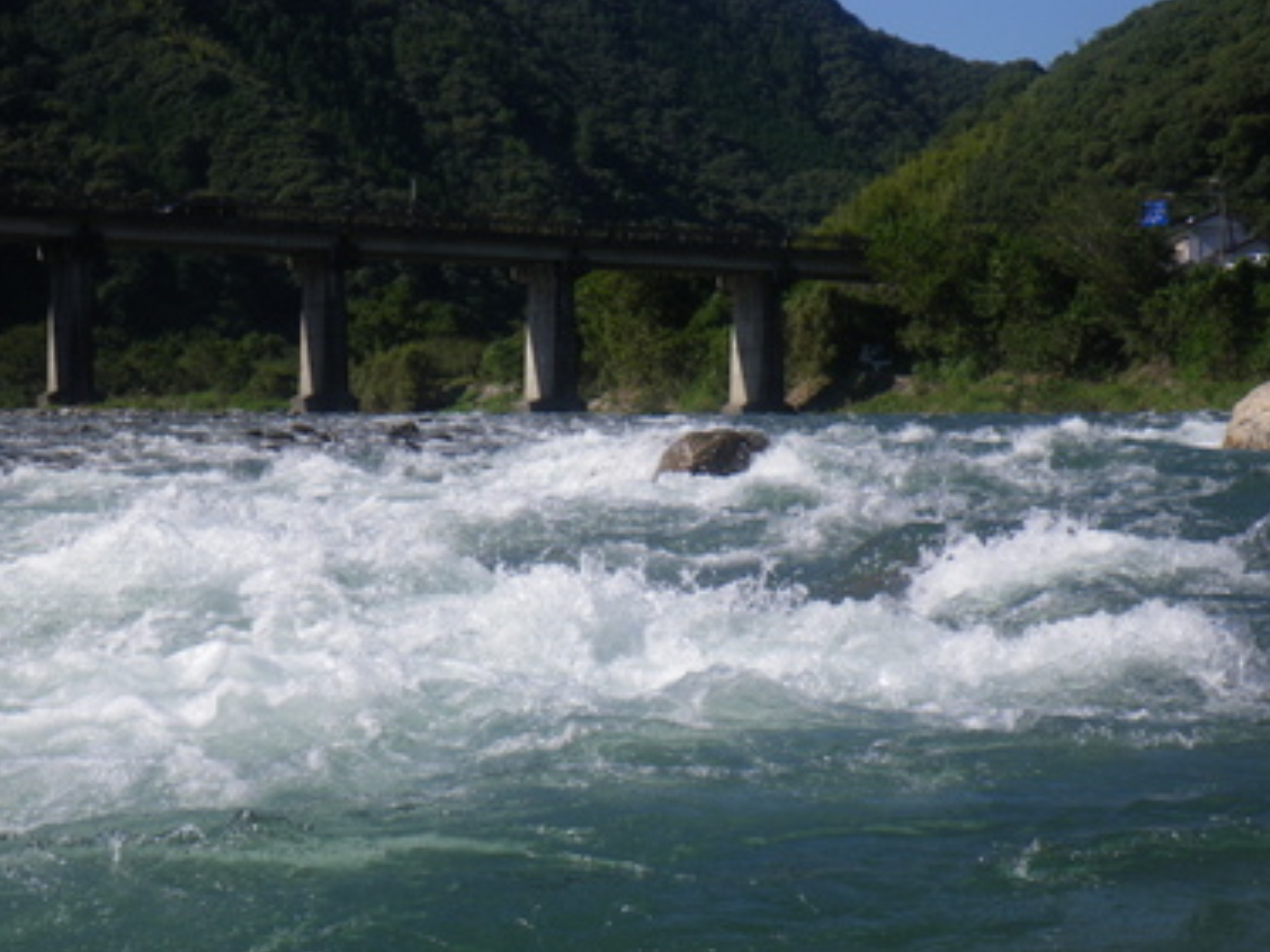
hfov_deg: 29.4
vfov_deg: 22.3
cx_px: 665
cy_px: 500
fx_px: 2421
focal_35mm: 66
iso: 50
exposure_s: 1/250
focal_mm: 11.1
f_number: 5.5
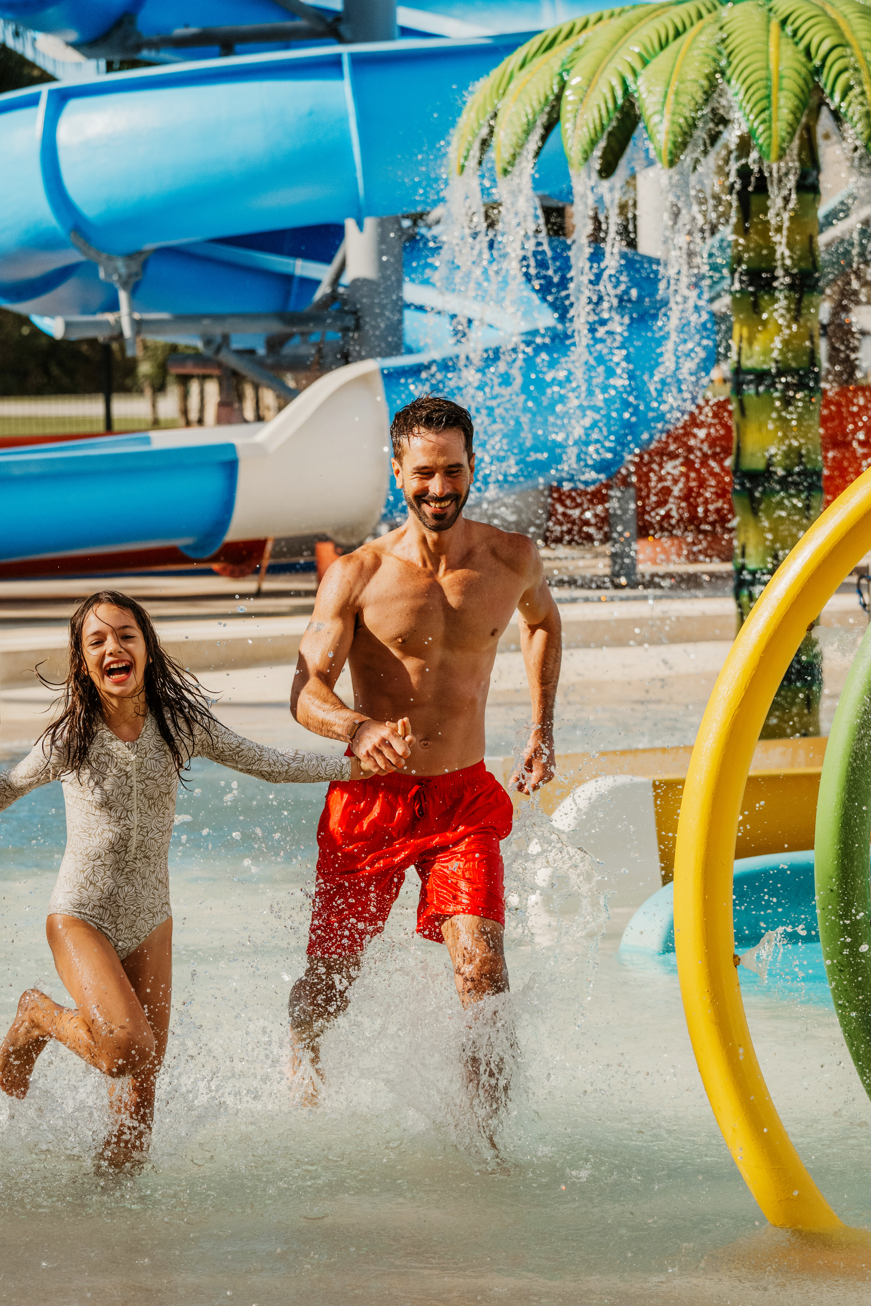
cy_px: 469
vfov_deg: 13.9
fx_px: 5331
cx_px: 309
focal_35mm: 147
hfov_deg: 9.3
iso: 400
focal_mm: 91
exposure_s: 1/1250
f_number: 4.5
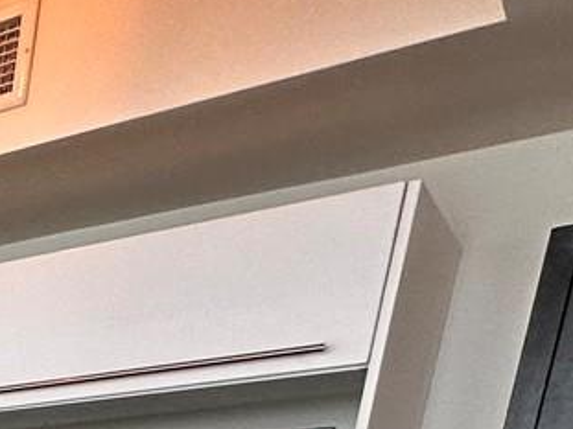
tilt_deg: -16.1
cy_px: 974
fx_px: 1191
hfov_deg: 17.1
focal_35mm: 72
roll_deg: +0.0
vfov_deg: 14.7
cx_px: -652
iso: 80
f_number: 2.2
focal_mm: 2.22
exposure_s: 1/120
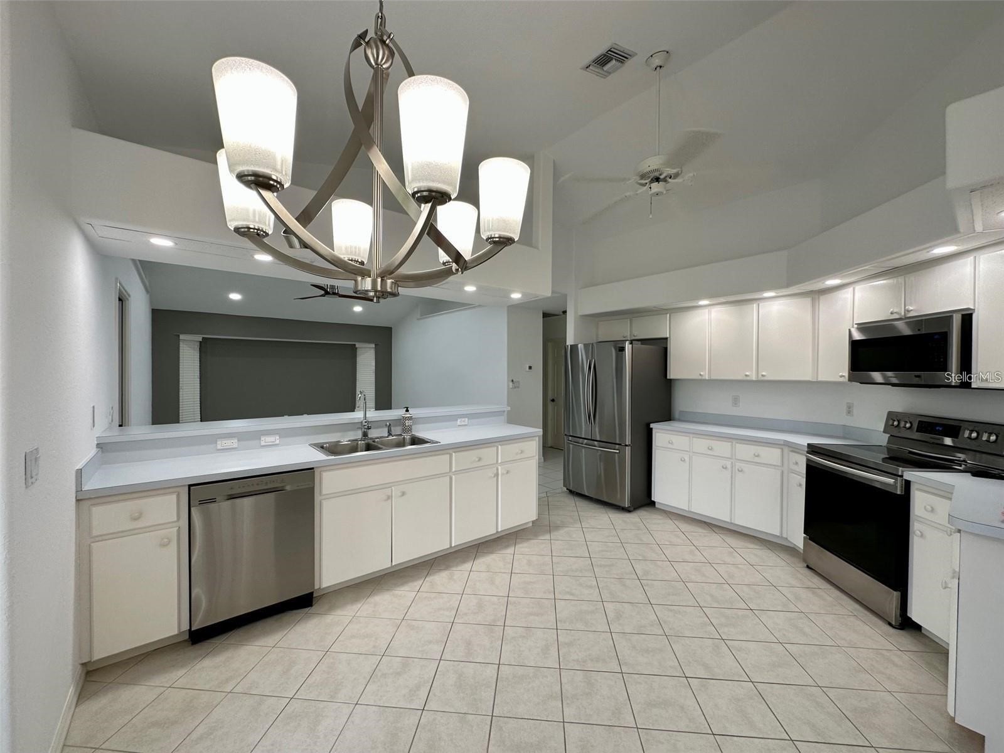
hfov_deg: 102.1
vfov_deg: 85.7
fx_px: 406
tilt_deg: -0.9
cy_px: 376
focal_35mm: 14
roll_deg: -0.2
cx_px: 502
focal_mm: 2.22
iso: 64
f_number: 2.2
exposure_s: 1/120
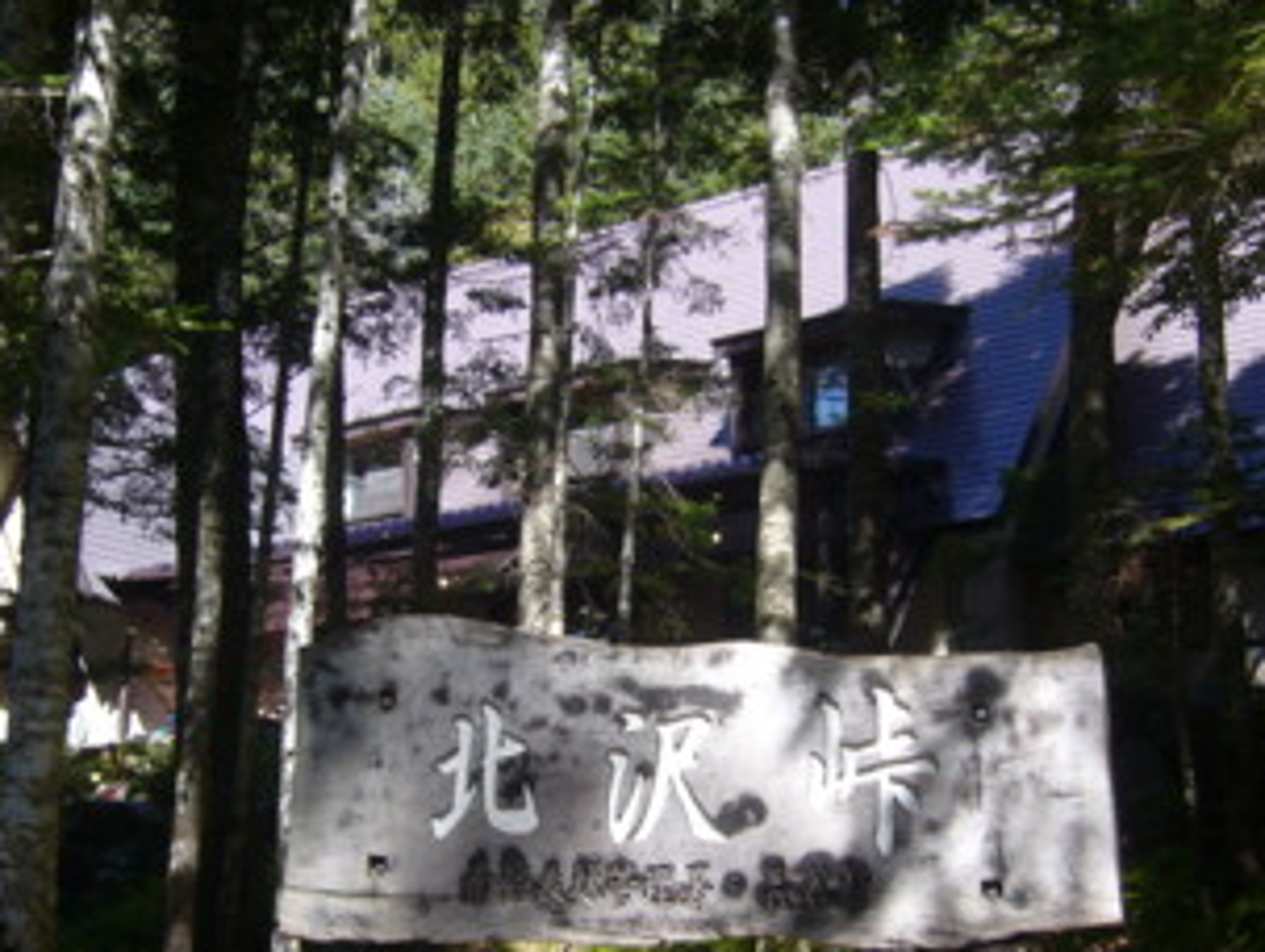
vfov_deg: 28.0
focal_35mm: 52
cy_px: 585
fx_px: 1903
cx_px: 630
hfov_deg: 36.8
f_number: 2.8
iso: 80
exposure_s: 1/250
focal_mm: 5.8
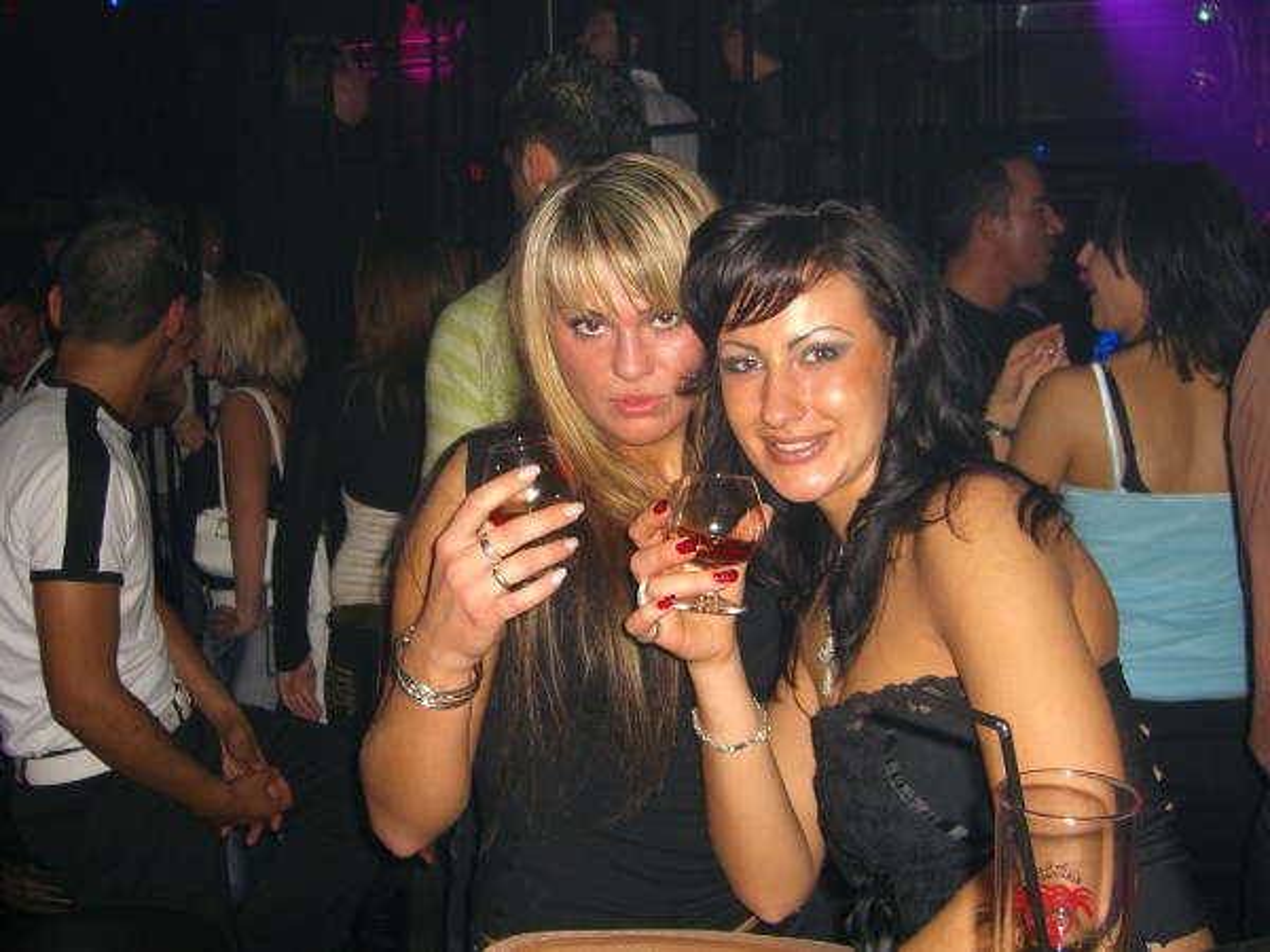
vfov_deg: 37.7
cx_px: 635
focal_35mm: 38
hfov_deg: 49.0
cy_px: 476
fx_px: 1394
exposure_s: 1/60
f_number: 2.8
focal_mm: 7.9
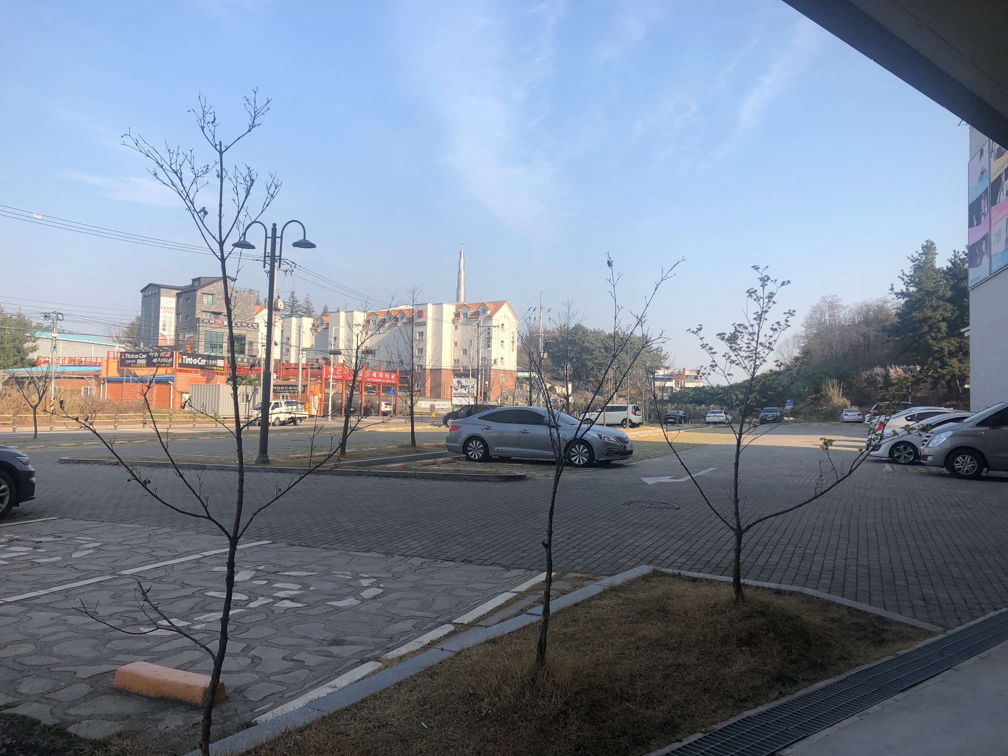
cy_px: 378
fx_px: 815
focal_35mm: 28
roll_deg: -0.4
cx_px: 504
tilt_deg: +2.9
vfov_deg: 49.7
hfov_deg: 63.4
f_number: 1.8
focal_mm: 3.99
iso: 20
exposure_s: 1/1453
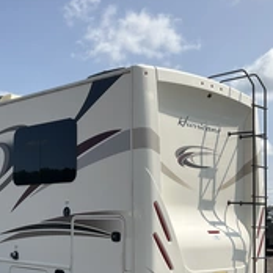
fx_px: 526
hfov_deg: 28.7
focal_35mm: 59
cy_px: 187
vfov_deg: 28.8
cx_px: 75
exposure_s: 1/2538
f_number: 1.8
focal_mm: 3
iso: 25
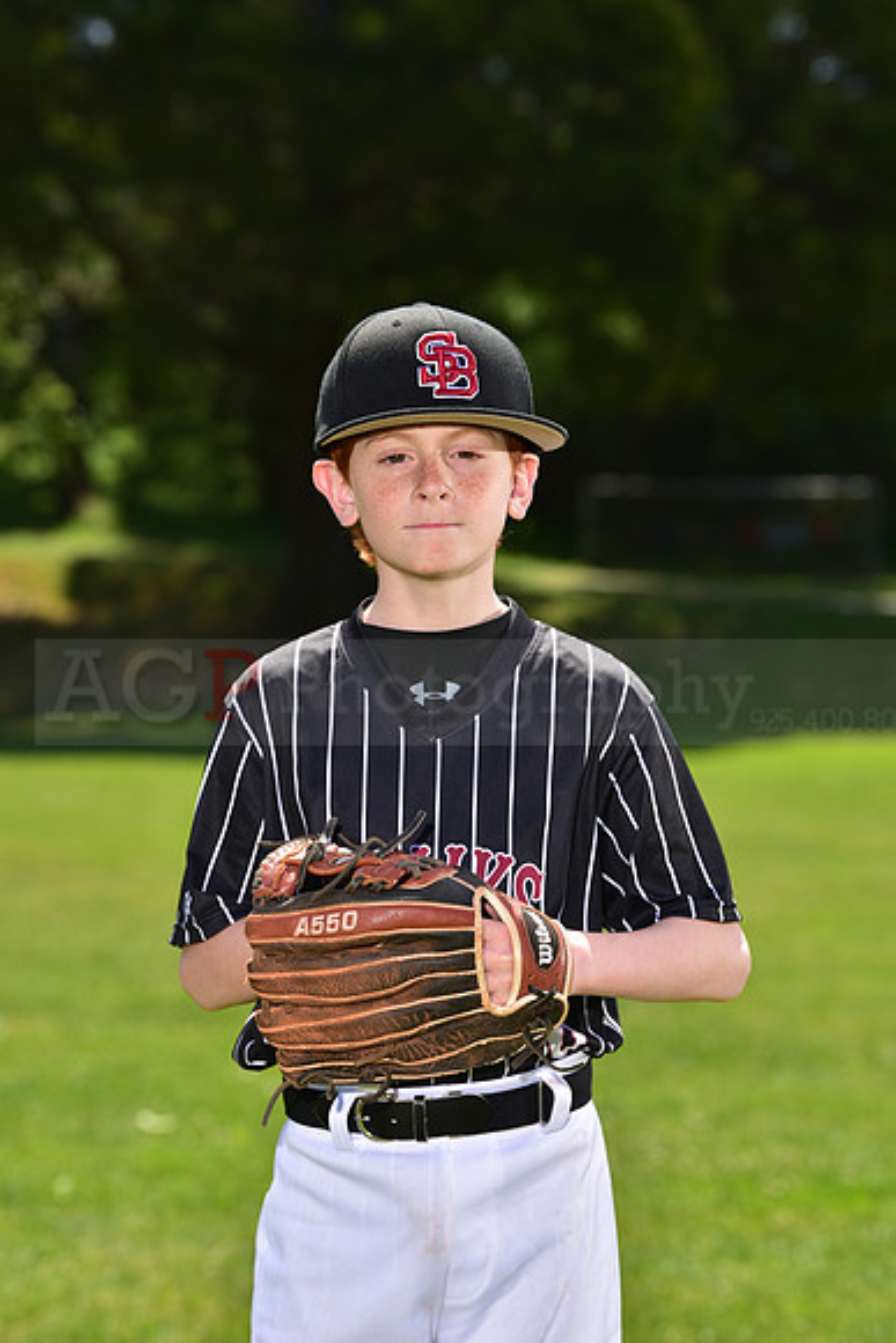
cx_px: 448
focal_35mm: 135
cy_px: 672
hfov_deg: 10.2
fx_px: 5037
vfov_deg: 15.2
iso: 100
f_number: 6.3
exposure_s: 1/250
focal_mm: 135
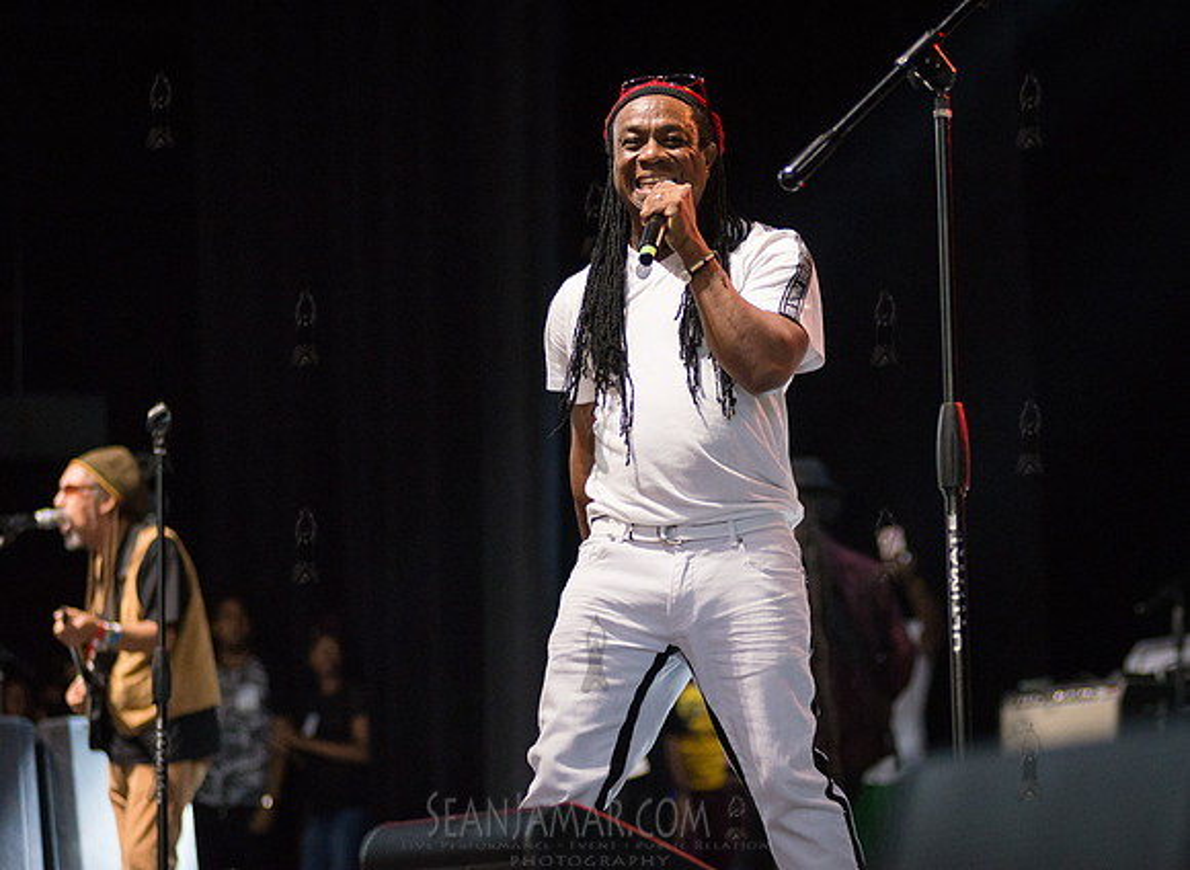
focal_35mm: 125
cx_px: 728
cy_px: 397
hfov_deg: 15.9
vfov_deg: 11.7
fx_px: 4246
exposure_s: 1/320
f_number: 2.8
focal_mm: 105
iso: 4000
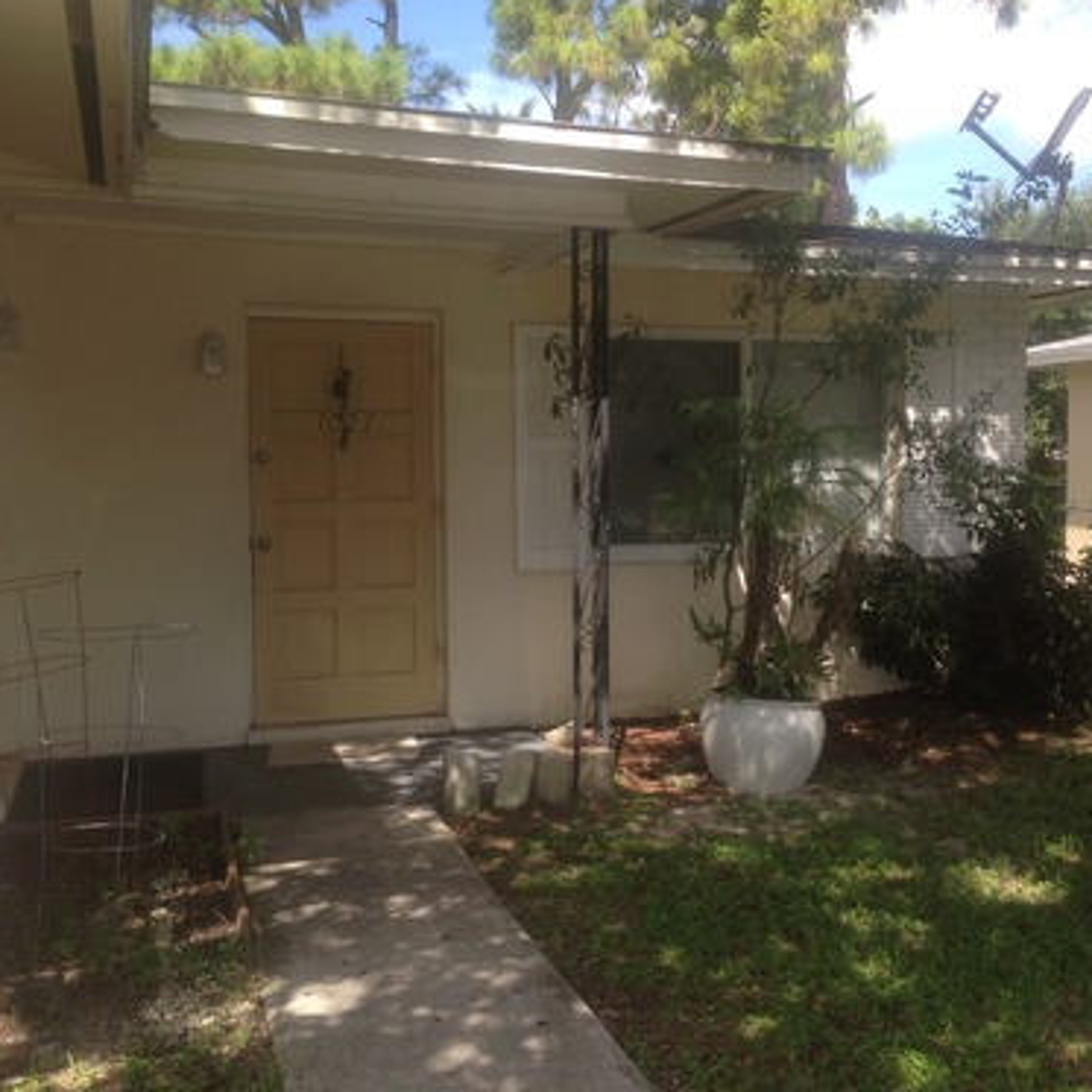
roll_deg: -0.9
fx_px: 1428
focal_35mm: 40
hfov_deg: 41.8
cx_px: 624
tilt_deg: -2.5
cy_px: 553
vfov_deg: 41.9
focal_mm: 4.12
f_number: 2.4
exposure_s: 1/521
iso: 50
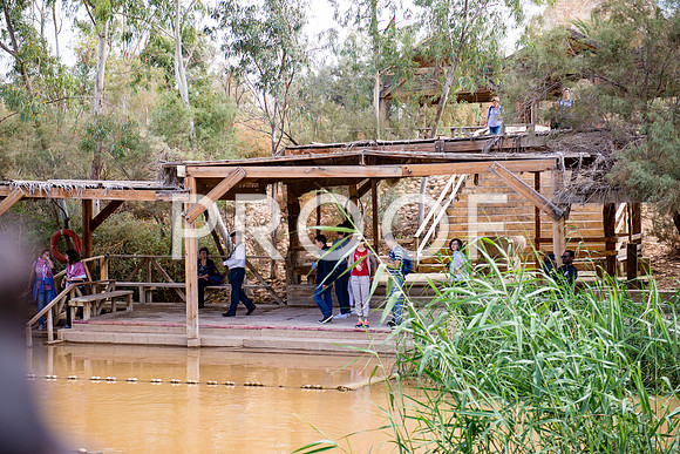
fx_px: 1322
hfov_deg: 28.8
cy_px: 227
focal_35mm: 70
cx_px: 340
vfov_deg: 19.5
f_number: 2.8
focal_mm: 70
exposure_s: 1/640
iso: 200
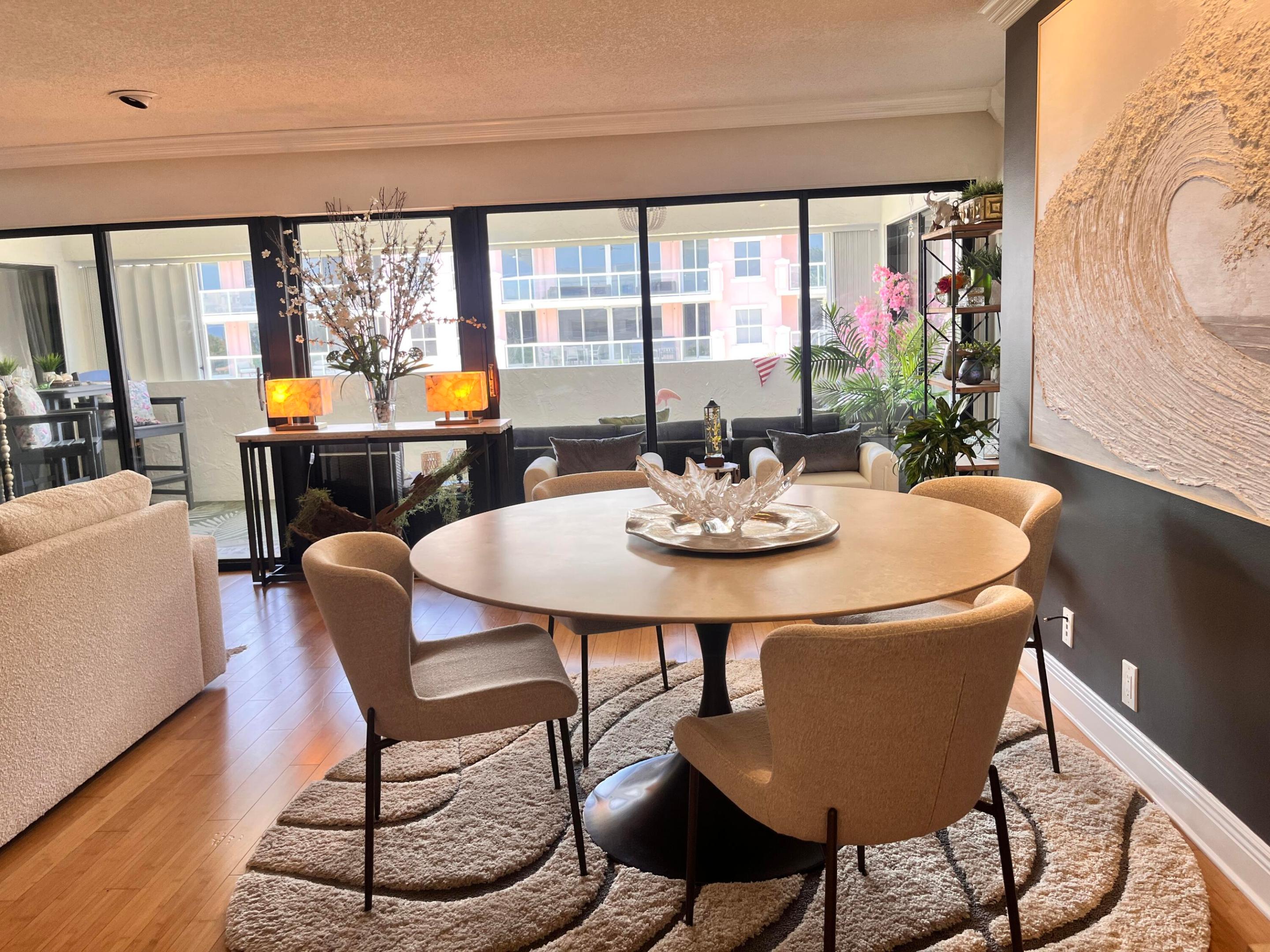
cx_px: 635
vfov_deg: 53.1
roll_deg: +2.7
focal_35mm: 26
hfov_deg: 67.3
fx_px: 954
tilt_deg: -8.5
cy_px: 476
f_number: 1.6
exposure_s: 1/120
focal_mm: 5.1
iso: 64
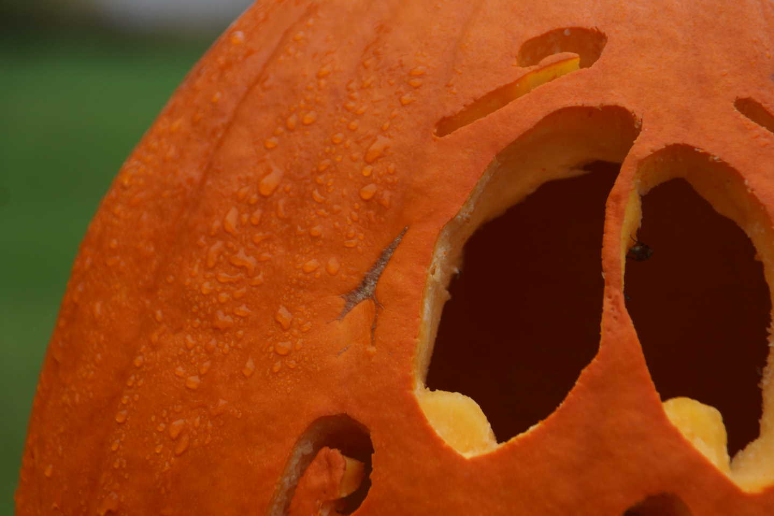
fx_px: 3225
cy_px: 258
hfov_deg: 13.7
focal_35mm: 150
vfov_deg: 9.1
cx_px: 387
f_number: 5.6
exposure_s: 1/160
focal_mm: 100
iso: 200
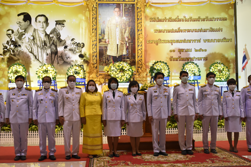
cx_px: 126
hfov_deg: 43.6
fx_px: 314
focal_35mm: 45
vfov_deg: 29.9
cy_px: 84
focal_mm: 30
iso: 2000
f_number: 5
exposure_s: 1/100
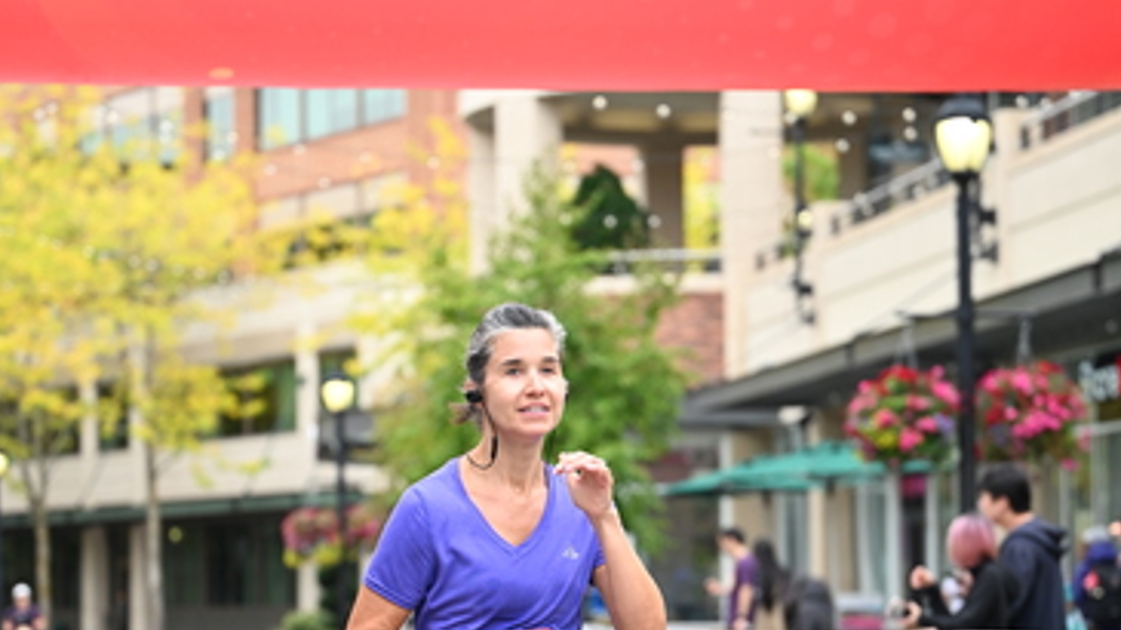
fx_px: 3566
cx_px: 560
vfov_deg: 10.1
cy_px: 532
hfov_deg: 17.9
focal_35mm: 120
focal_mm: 76
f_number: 2.8
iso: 640
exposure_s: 1/1600
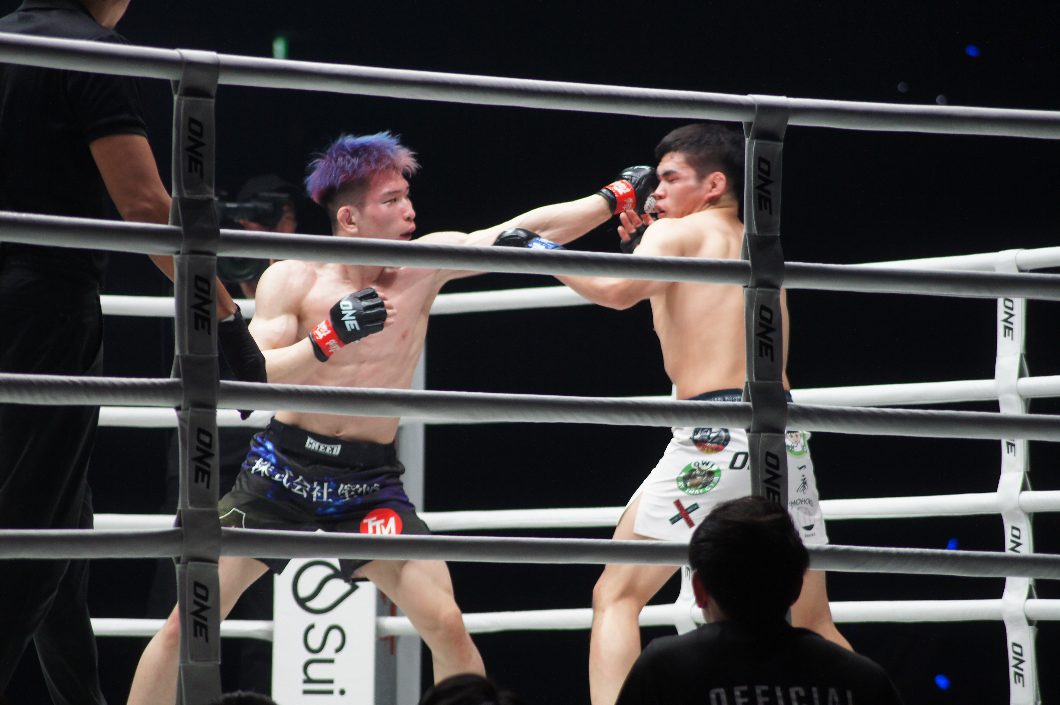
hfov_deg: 9.2
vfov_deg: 6.1
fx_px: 6621
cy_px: 352
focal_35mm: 225
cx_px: 530
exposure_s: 1/250
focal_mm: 150
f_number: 4.5
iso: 800
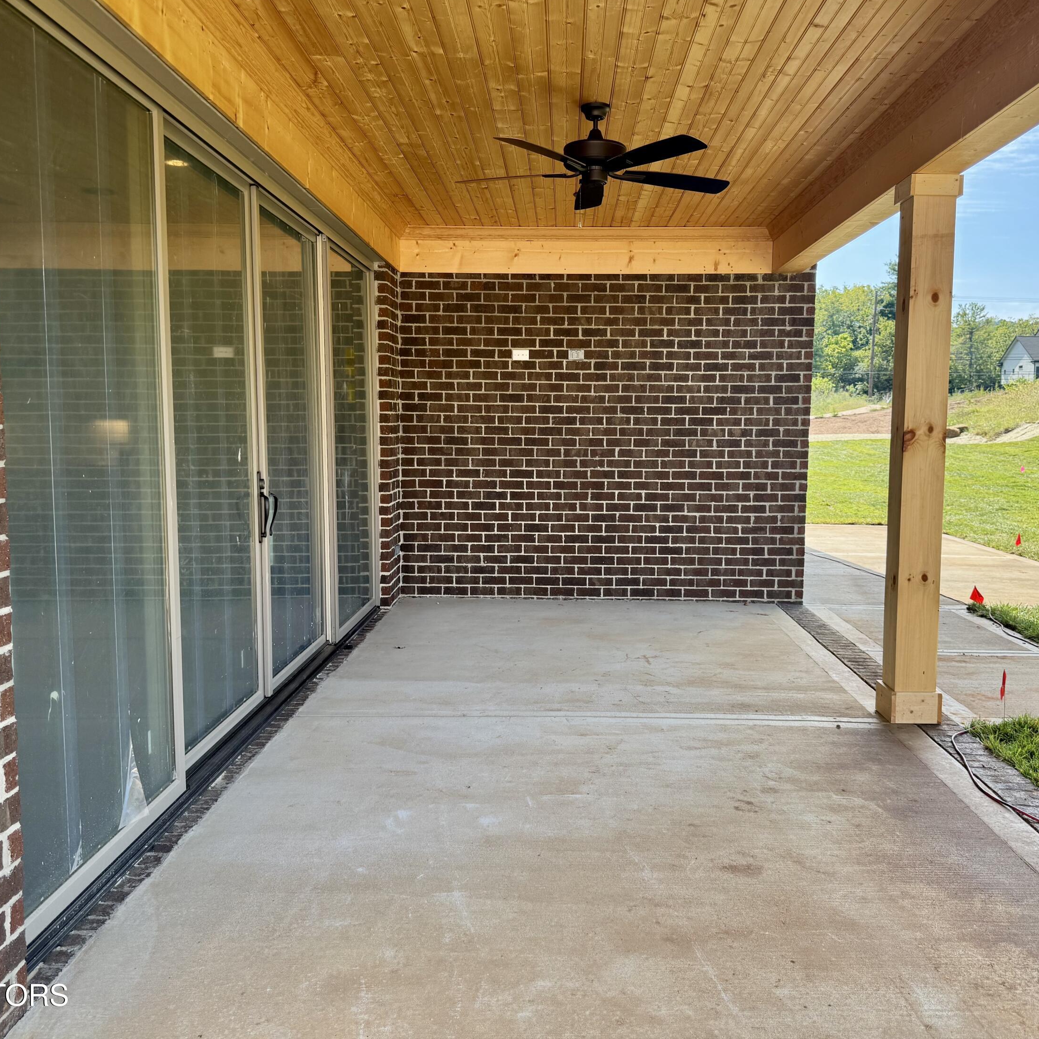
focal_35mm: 29
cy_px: 511
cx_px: 554
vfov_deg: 55.6
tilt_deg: -5.1
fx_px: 985
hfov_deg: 55.6
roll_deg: -0.5
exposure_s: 1/888
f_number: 1.78
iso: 80
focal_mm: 6.76
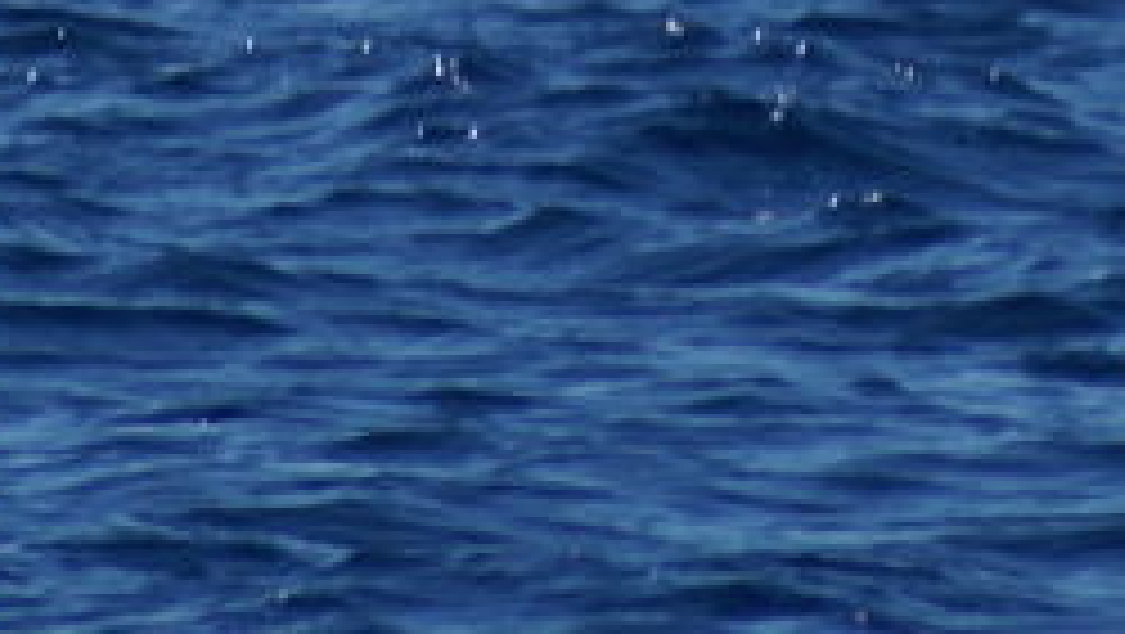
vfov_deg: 0.7
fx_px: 54088
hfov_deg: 1.2
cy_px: -585
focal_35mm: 1812
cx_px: 729
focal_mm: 300
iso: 100
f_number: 6.3
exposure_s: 1/500
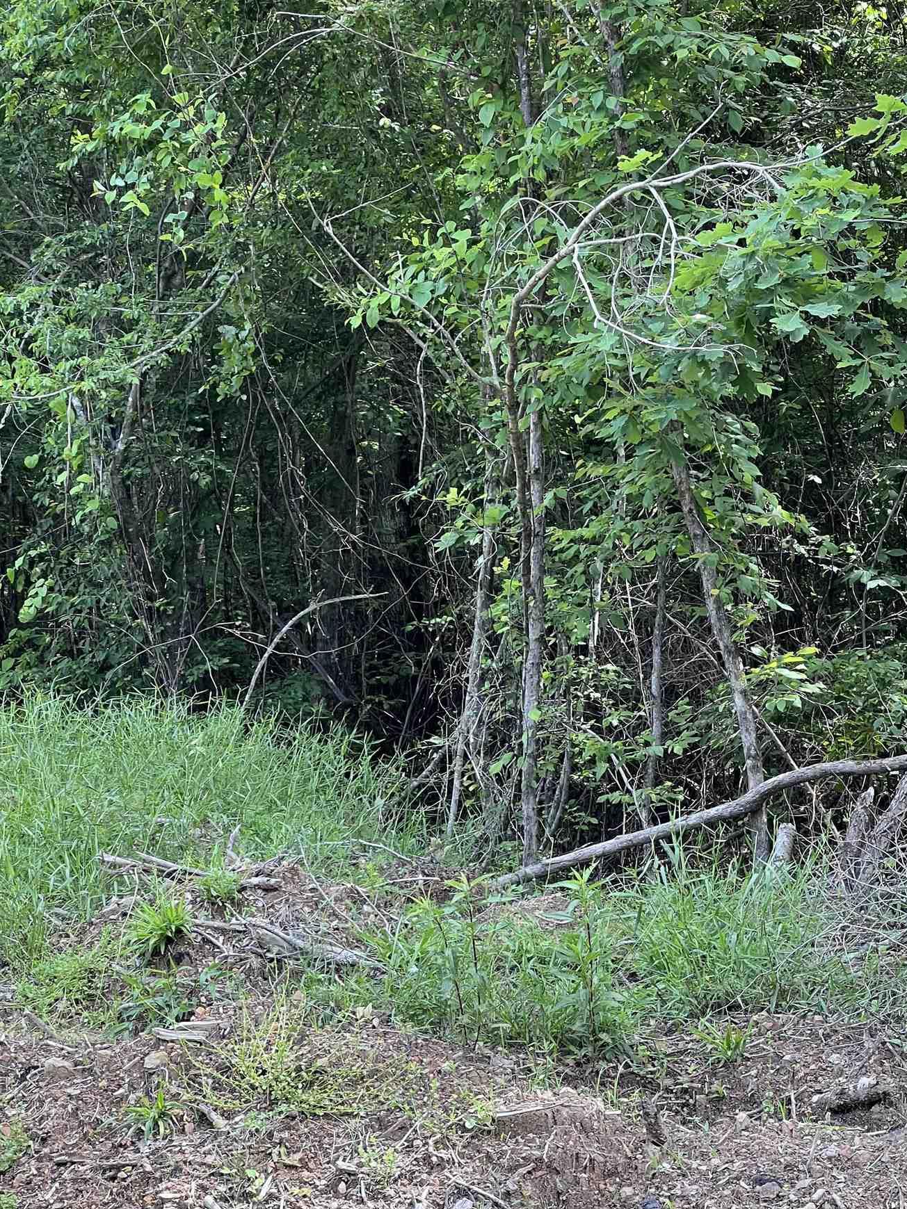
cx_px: 511
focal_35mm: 102
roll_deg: +3.5
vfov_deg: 19.3
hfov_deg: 14.5
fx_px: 3564
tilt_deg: +2.0
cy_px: 644
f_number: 2.8
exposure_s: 1/99
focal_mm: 9
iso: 50
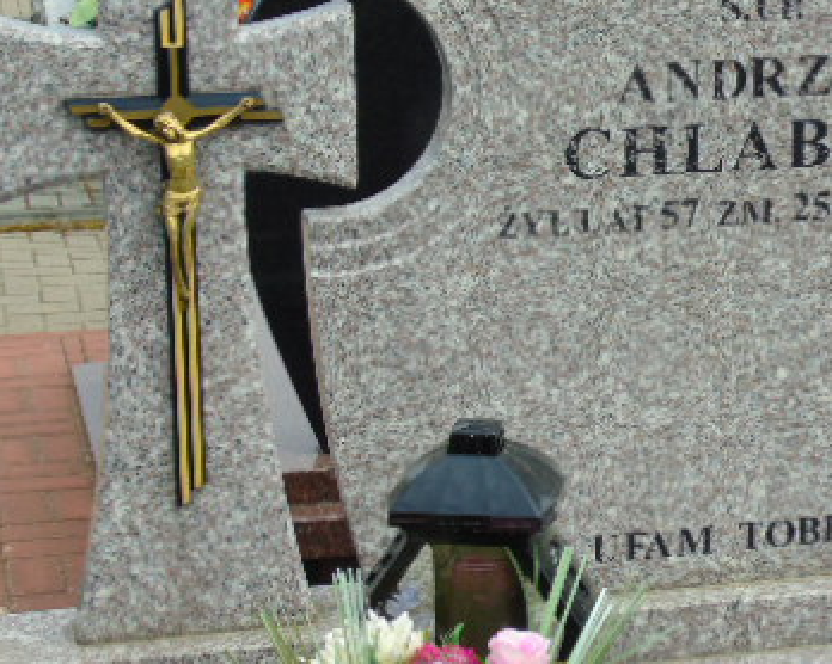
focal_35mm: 97
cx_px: 607
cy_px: 301
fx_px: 2387
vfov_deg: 15.8
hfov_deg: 19.7
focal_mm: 9.6
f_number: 4.3
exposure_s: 1/500
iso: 80
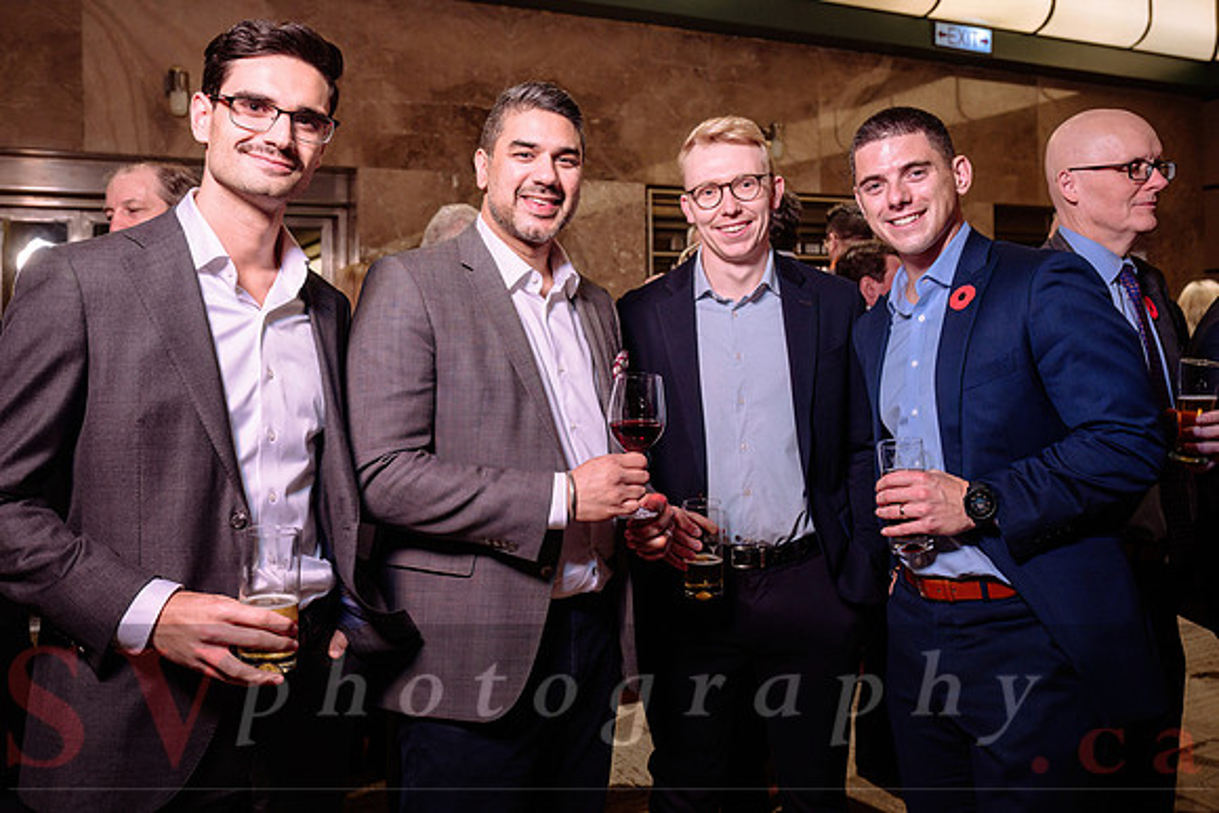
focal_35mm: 33
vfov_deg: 39.7
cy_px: 332
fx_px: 1122
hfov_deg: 57.0
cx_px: 642
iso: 800
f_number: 4
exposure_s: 1/100
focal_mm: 28
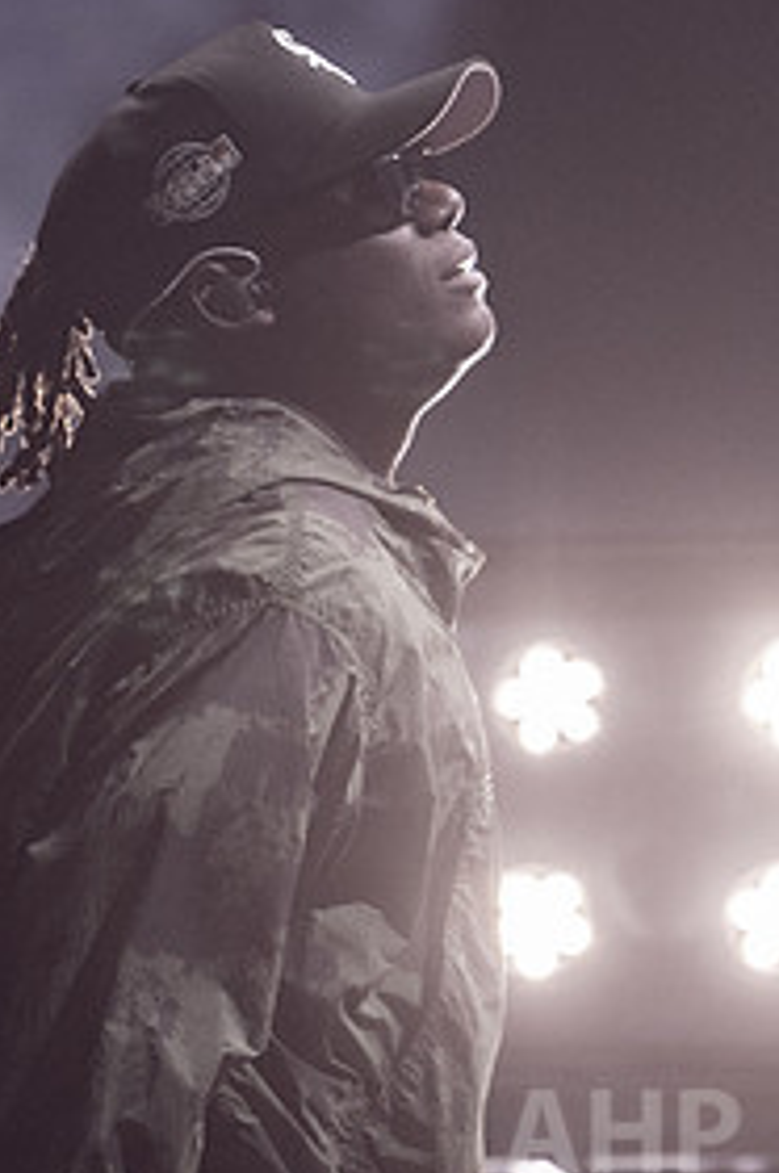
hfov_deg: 1.8
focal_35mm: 757
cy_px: 648
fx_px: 24630
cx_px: 339
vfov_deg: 2.7
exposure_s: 1/500
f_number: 2.8
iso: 320
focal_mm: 200
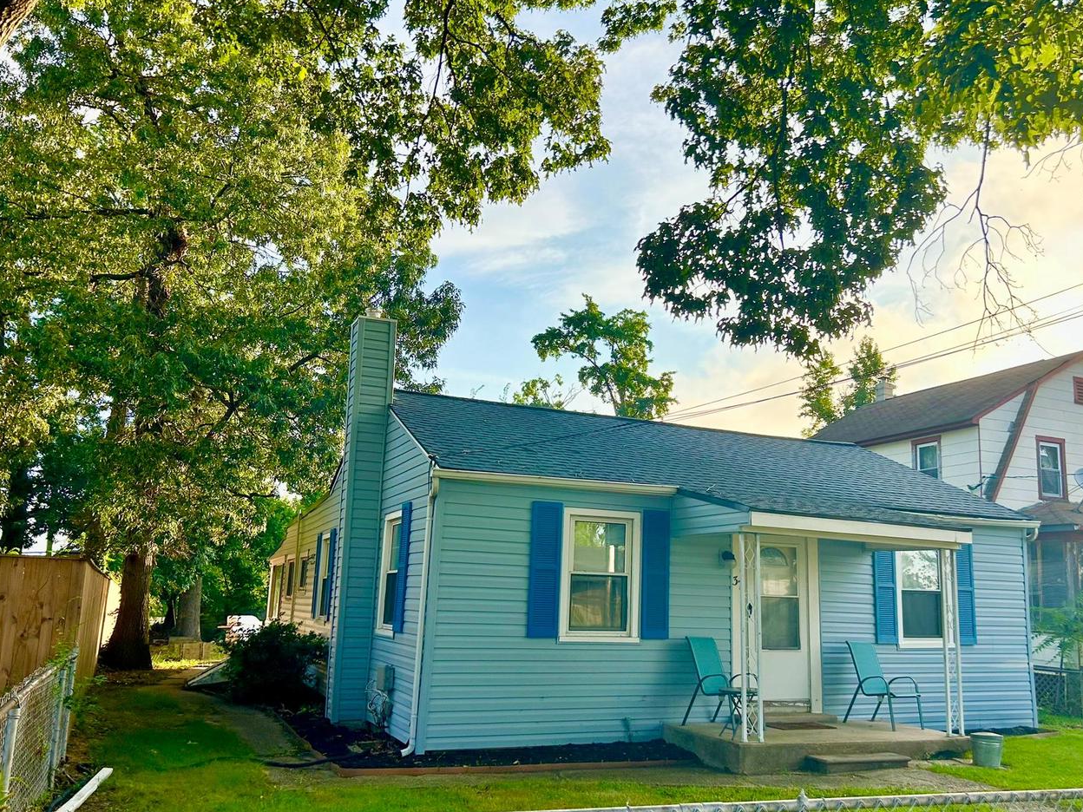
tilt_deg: +10.3
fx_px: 939
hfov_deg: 59.7
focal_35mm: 30
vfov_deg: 46.8
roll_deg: -1.4
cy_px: 420
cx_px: 621
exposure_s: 1/2353
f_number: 1.5
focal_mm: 5.7
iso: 50
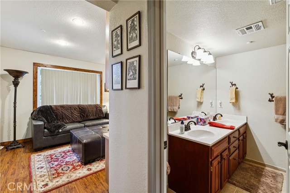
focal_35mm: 16
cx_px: 145
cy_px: 96
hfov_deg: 96.1
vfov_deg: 73.0
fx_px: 130
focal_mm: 16.2
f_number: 13
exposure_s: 2.5
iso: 100
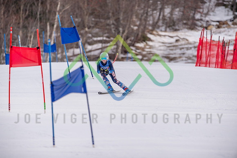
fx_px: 3948
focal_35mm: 600
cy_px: 79
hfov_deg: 3.4
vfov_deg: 2.3
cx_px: 118
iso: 800
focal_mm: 600
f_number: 6.3
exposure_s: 1/2500
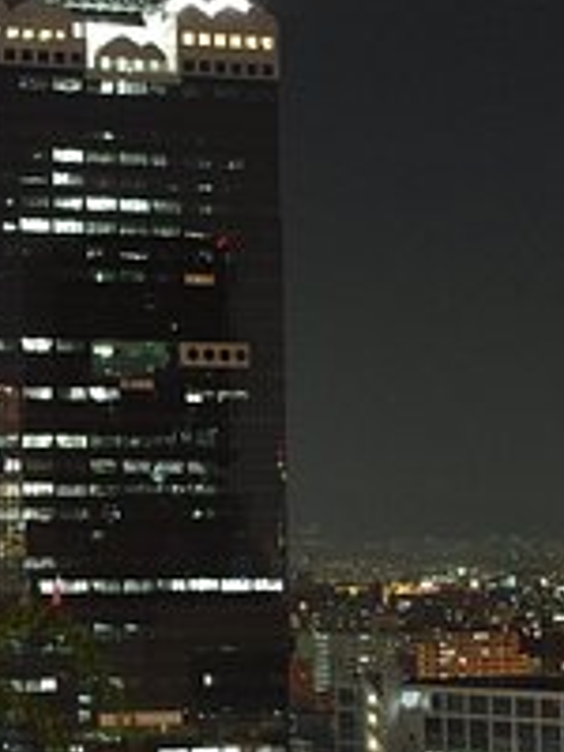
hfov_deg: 11.4
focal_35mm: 128
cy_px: 321
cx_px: -26
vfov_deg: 15.4
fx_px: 2781
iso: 3200
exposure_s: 1/2
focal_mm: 35
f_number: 8
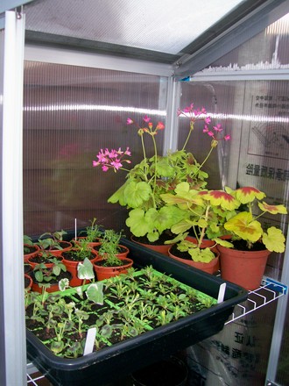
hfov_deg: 39.7
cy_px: 193
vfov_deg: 51.4
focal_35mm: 36
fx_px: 401
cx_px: 144
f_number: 2.7
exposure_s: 1/64
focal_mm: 6
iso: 80
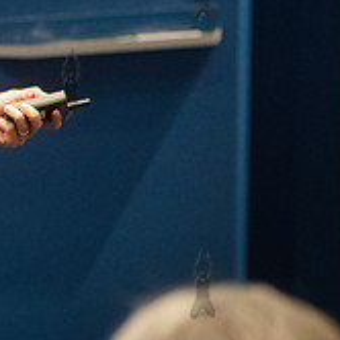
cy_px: -15
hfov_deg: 3.7
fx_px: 5178
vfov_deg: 3.8
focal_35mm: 466
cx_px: -195
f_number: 4
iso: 5000
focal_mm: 145
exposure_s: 1/250
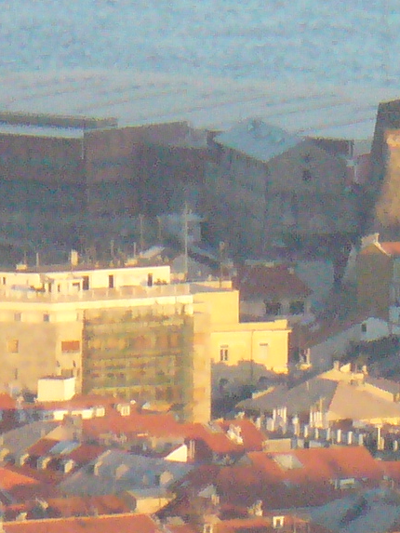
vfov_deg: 2.0
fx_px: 15263
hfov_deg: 1.5
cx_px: 839
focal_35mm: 991
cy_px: 417
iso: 400
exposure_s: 1/125
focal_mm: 36.6
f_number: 9
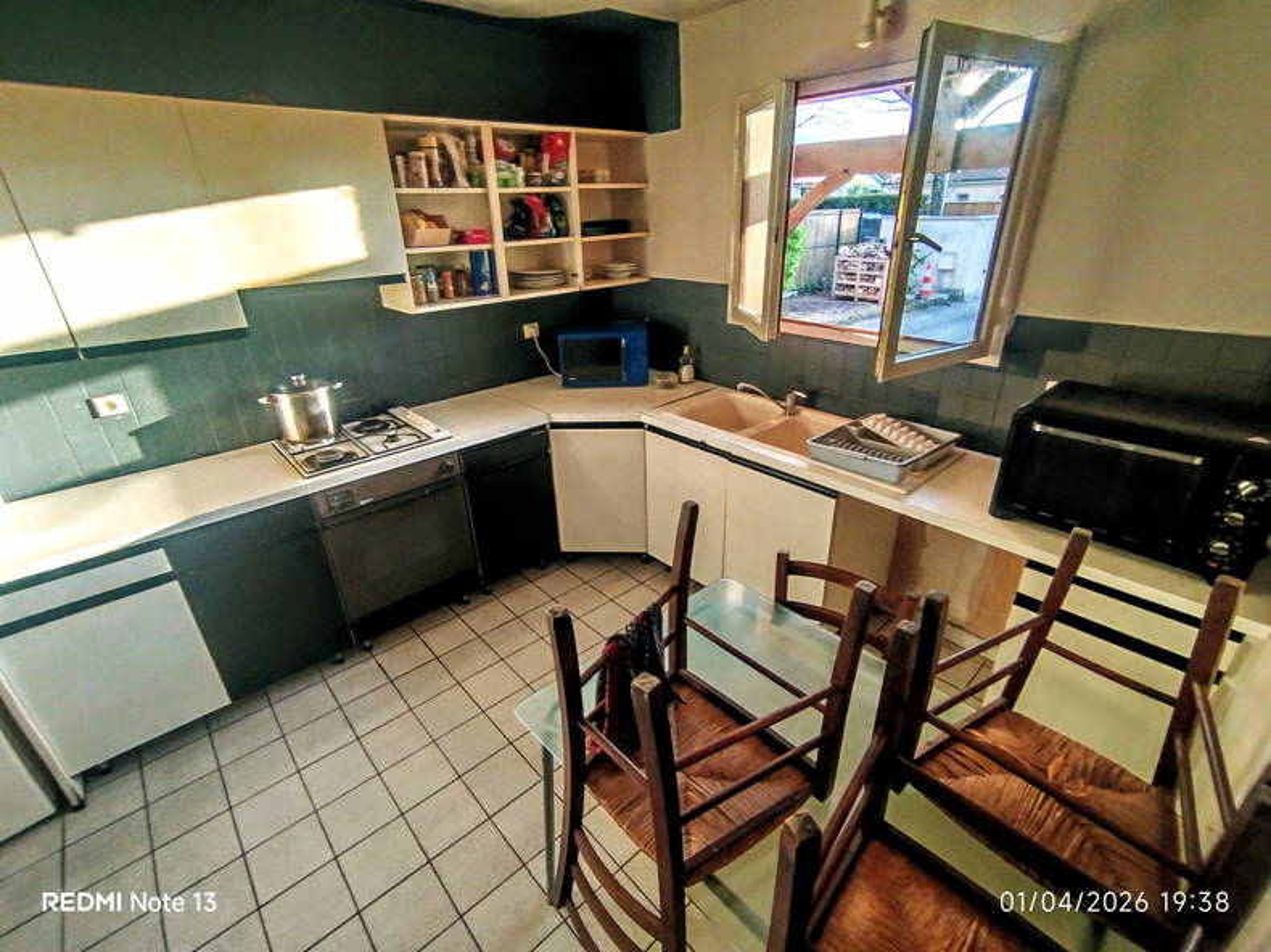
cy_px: 476
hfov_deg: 98.2
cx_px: 636
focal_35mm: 15
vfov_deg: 81.7
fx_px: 551
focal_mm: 1.65
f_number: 2.2
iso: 64
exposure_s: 1/50
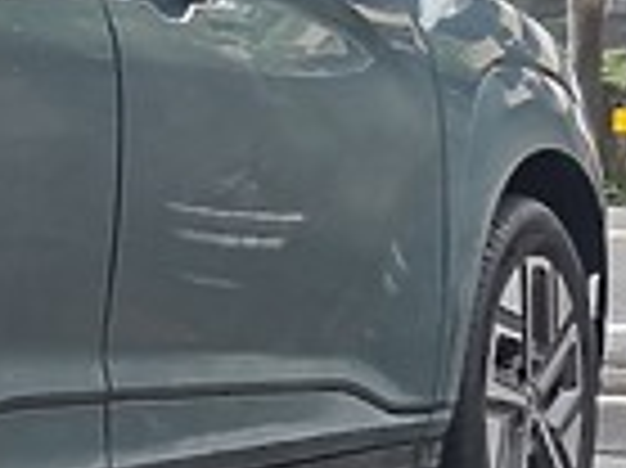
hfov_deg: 12.2
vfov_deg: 10.6
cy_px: 243
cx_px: -707
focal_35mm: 140
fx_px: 2530
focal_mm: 5.56
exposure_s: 1/120
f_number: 1.6
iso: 50
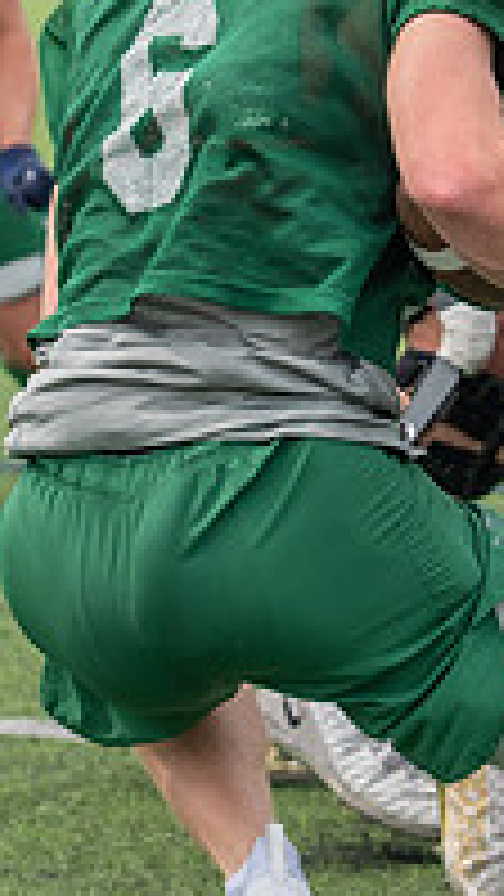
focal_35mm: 249
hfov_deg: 4.9
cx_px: 396
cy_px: 117
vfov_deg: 8.6
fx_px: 5913
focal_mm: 70
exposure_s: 1/1250
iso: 160
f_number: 3.5
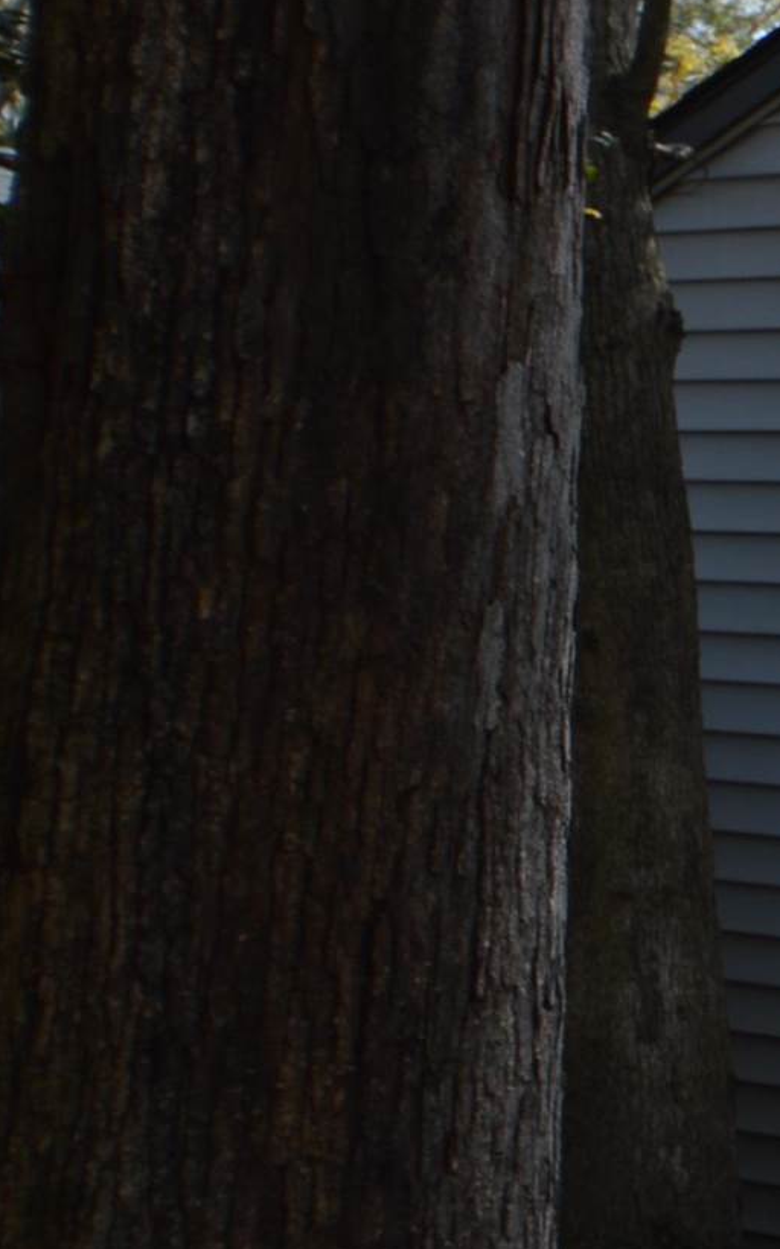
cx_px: 2165
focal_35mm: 103
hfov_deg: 10.1
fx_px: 3506
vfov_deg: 20.1
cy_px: 839
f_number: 6.3
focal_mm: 18
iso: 100
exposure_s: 1/160
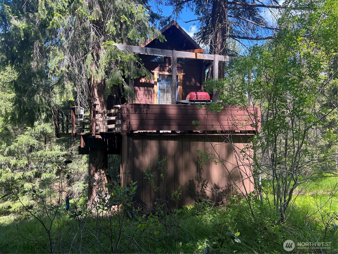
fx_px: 254
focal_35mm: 26
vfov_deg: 53.1
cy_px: 127
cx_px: 169
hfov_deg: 67.3
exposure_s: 1/509
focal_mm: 5.7
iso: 50
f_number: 1.5
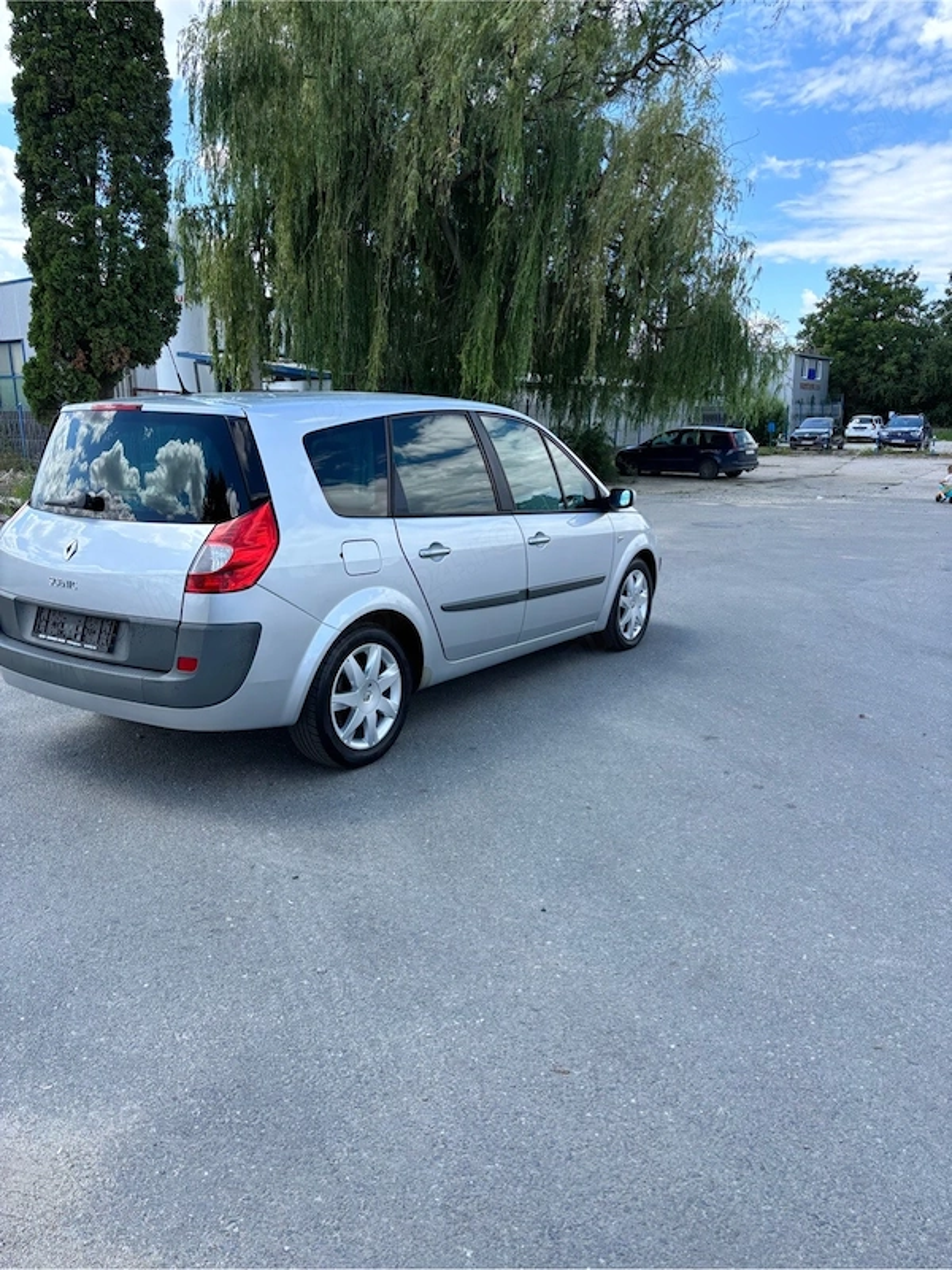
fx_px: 953
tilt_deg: -14.1
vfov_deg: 67.3
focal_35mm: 26
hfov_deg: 53.1
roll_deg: -0.1
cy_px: 635
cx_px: 476
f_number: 1.6
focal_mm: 5.96
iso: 50
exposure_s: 1/1058
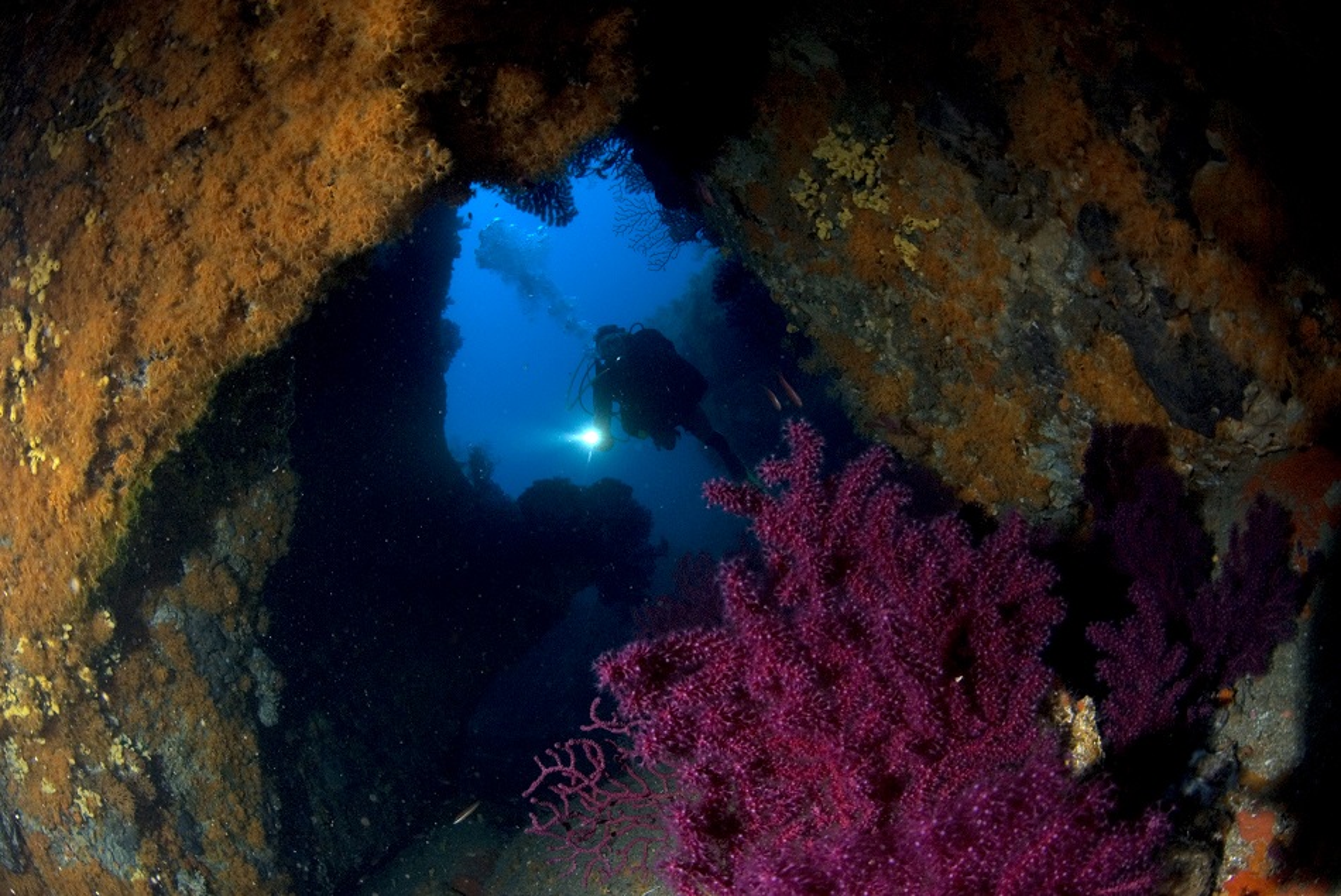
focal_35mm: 16
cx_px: 670
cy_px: 448
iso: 400
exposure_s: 1/60
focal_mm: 10.5
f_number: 9
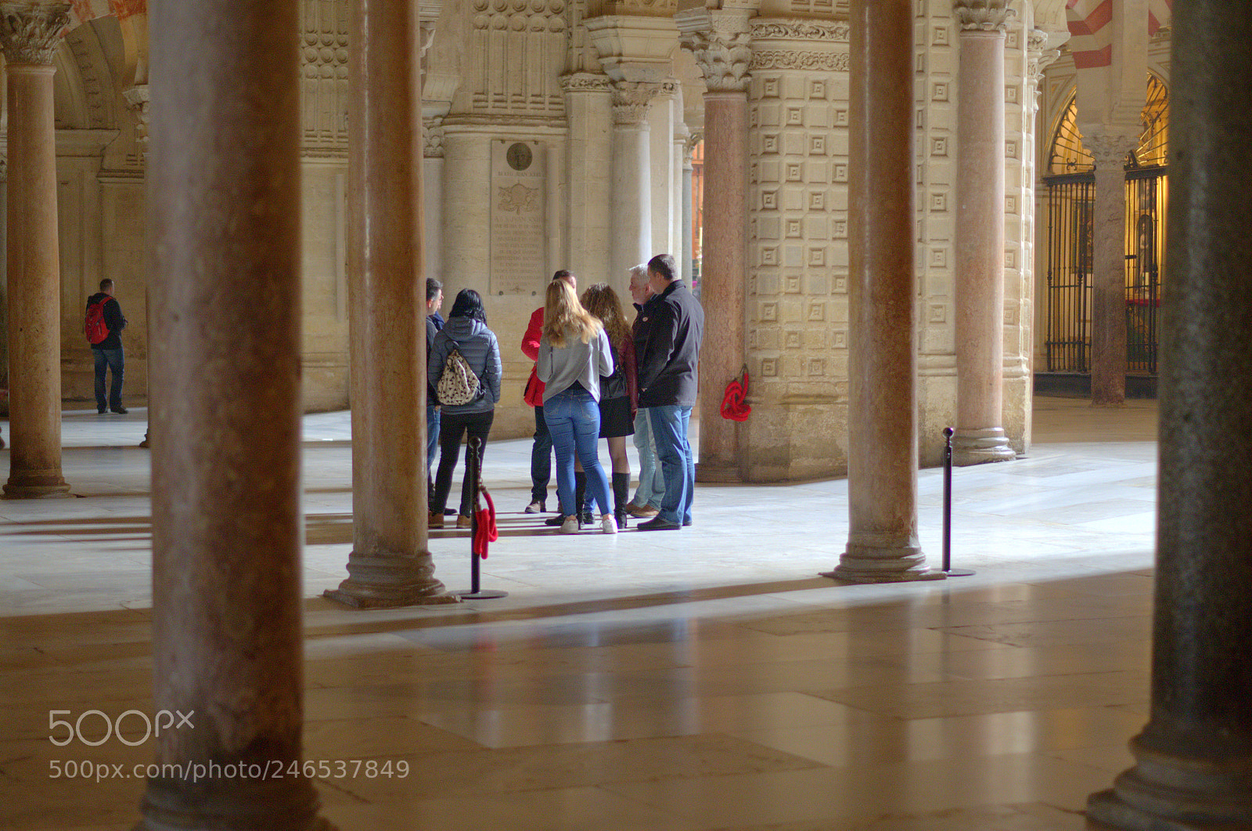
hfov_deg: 27.0
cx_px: 626
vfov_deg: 18.1
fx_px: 2604
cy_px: 416
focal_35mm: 75
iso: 1600
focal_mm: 50
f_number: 1.8
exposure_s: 1/80
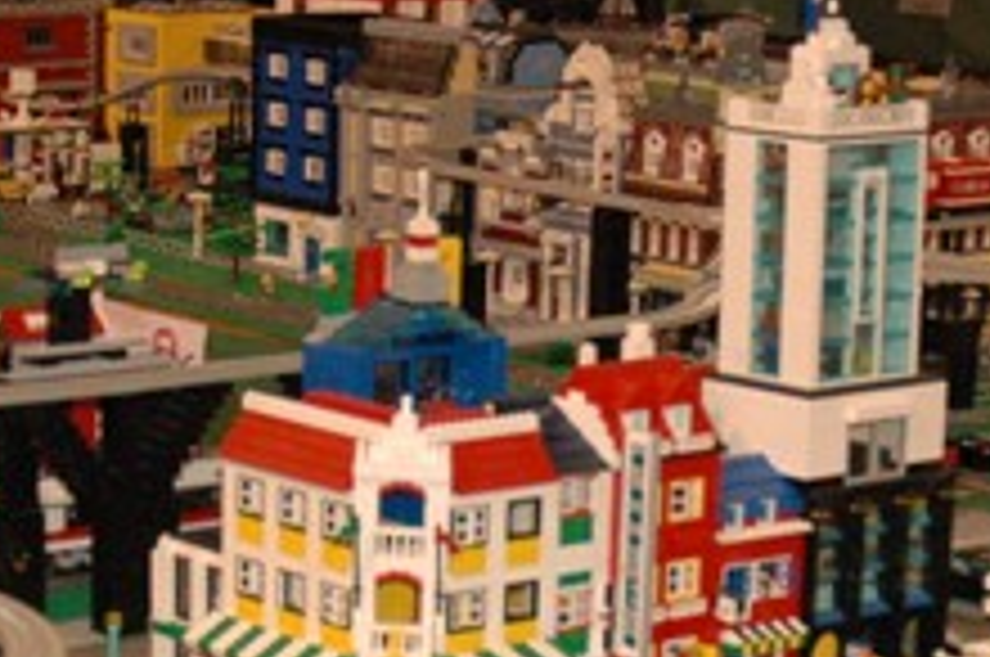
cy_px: 670
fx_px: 3597
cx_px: 374
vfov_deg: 10.3
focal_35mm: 131
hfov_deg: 15.7
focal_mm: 24
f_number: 4
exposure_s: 1/60
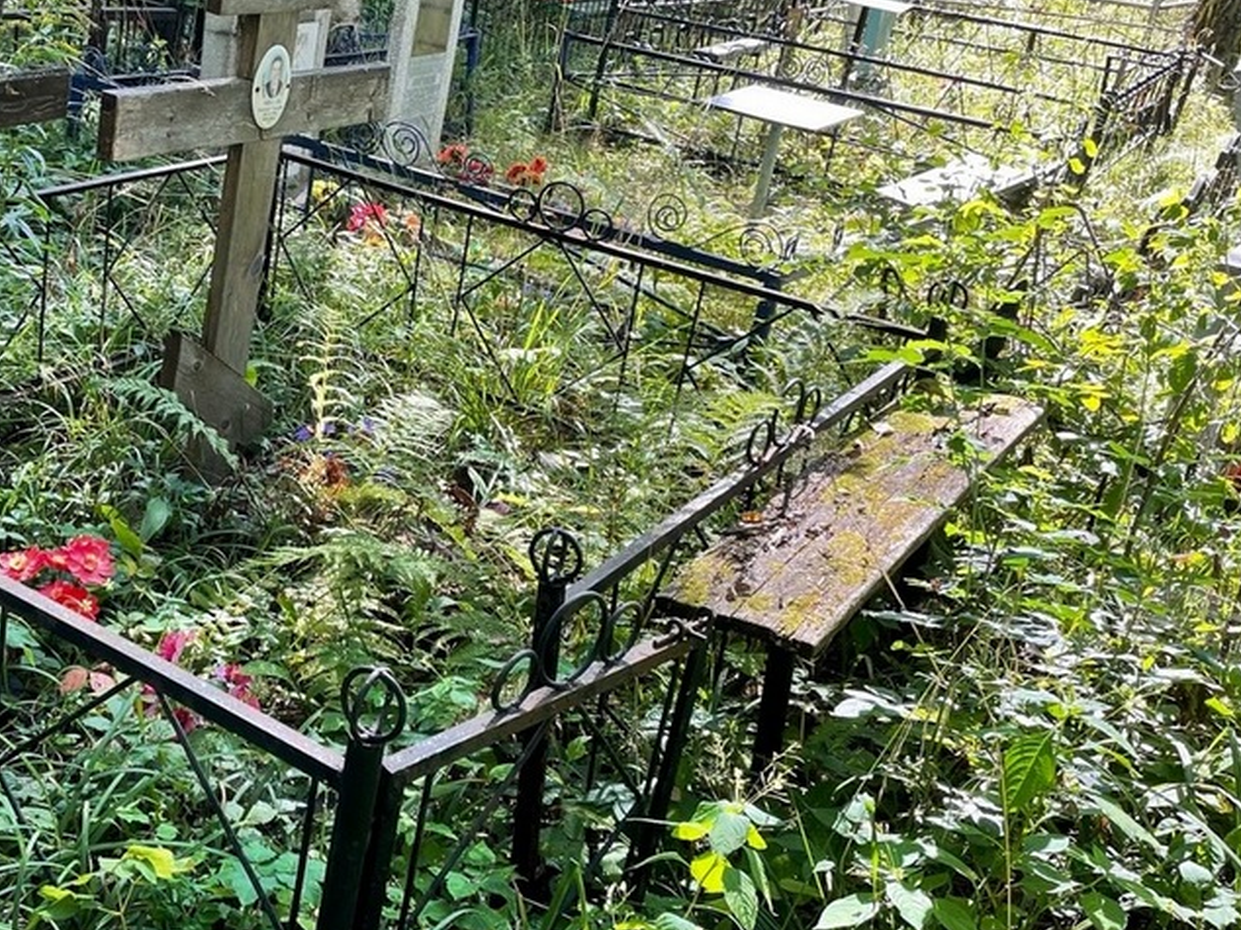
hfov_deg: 43.2
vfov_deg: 34.3
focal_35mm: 42
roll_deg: -7.0
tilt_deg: -19.3
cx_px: 296
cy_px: 390
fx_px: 1505
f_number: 1.6
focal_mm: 4.2
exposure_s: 1/163
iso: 32
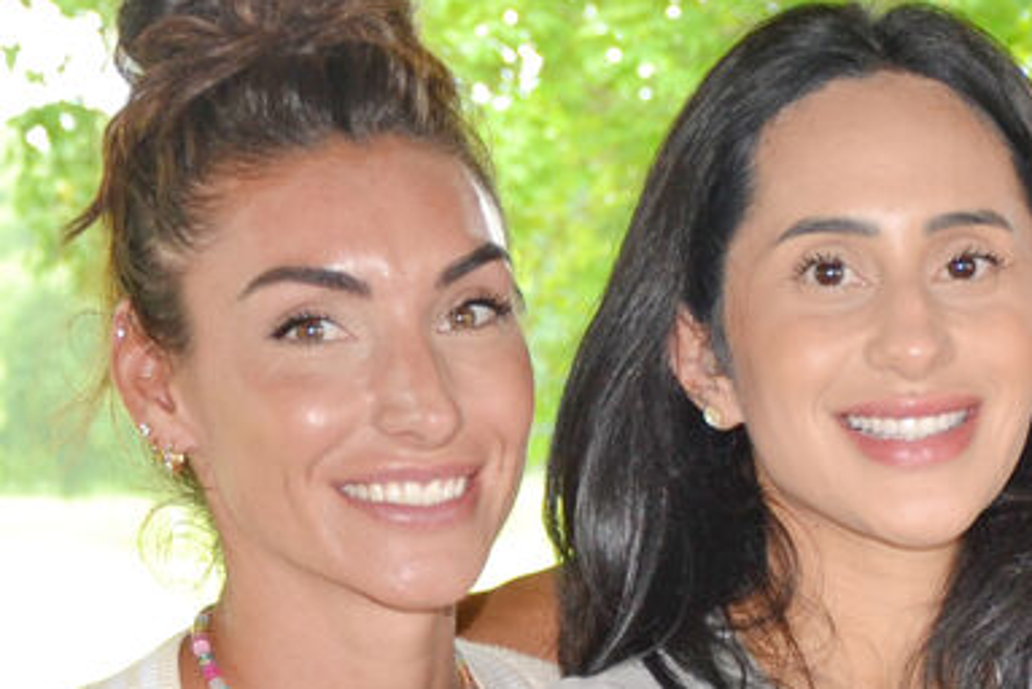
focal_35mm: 238
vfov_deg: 5.8
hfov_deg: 8.5
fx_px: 6828
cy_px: 674
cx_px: 1487
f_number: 4.5
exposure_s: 1/60
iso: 400
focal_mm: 38
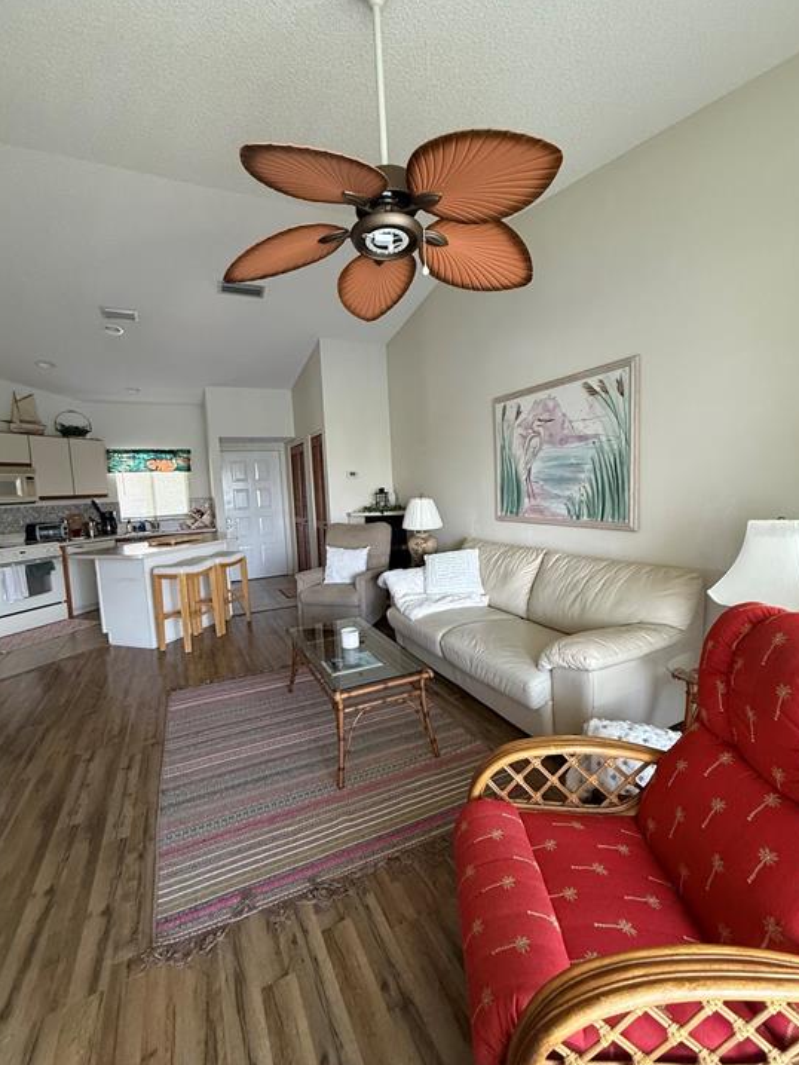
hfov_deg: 81.8
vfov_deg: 98.2
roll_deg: +2.6
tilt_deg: -4.5
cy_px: 530
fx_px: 461
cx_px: 391
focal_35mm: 15
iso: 400
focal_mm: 2.22
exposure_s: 1/60
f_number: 2.2
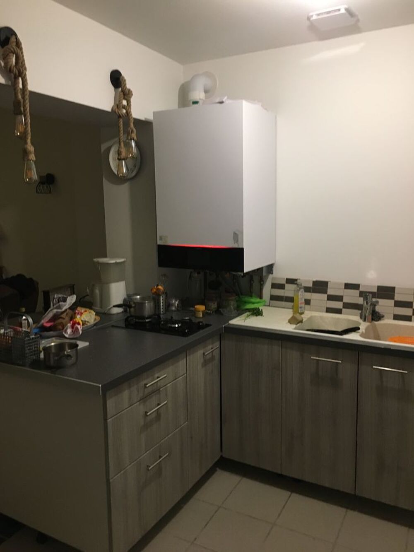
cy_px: 276
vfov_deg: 61.7
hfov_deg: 48.2
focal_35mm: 29
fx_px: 462
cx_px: 207
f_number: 2.2
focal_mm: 4.15
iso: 200
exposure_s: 1/33
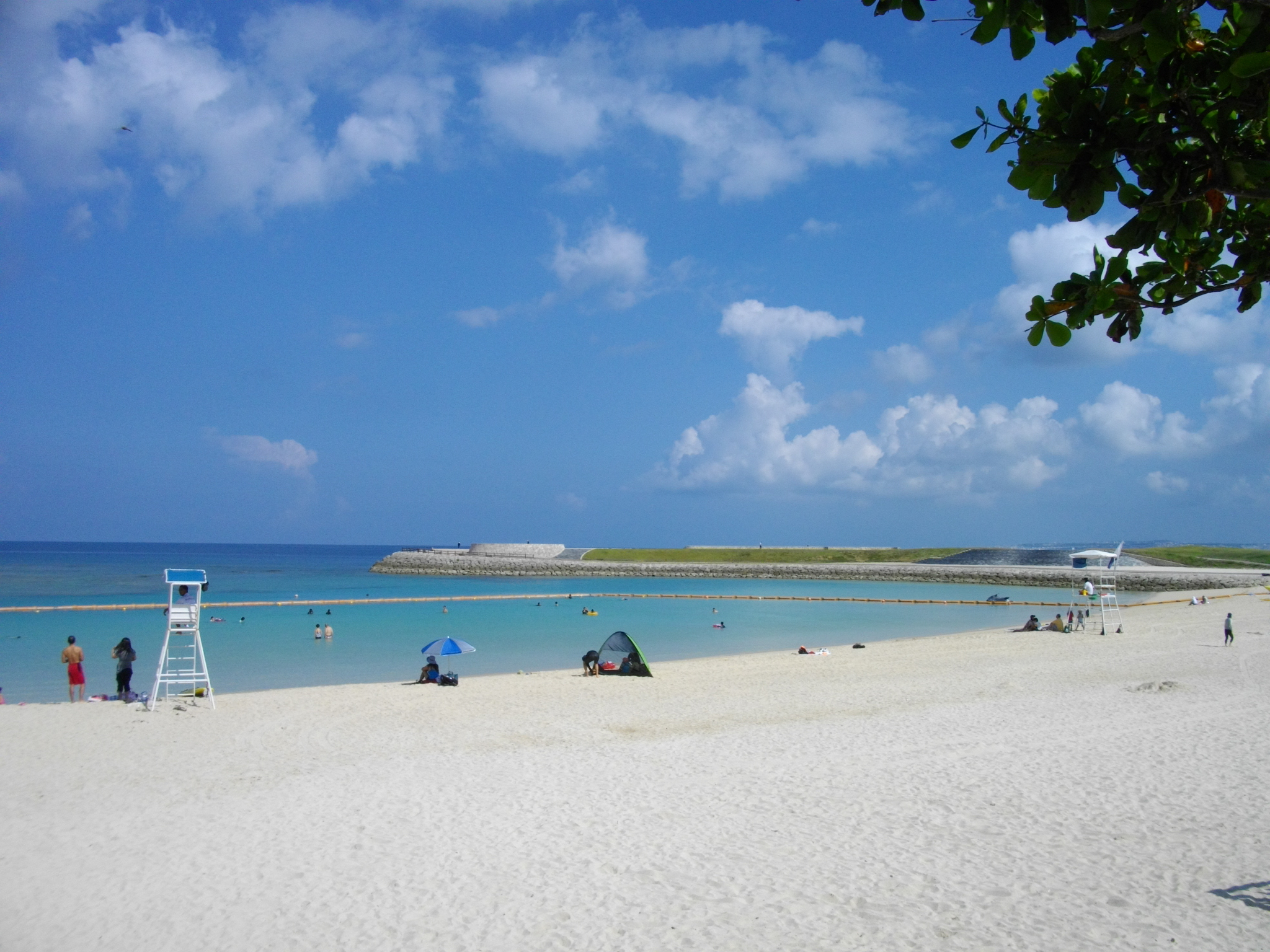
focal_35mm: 32
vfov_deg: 44.2
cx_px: 635
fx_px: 1174
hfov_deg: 56.8
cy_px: 476
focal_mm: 5.7
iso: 100
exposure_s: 1/800
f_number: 5.5
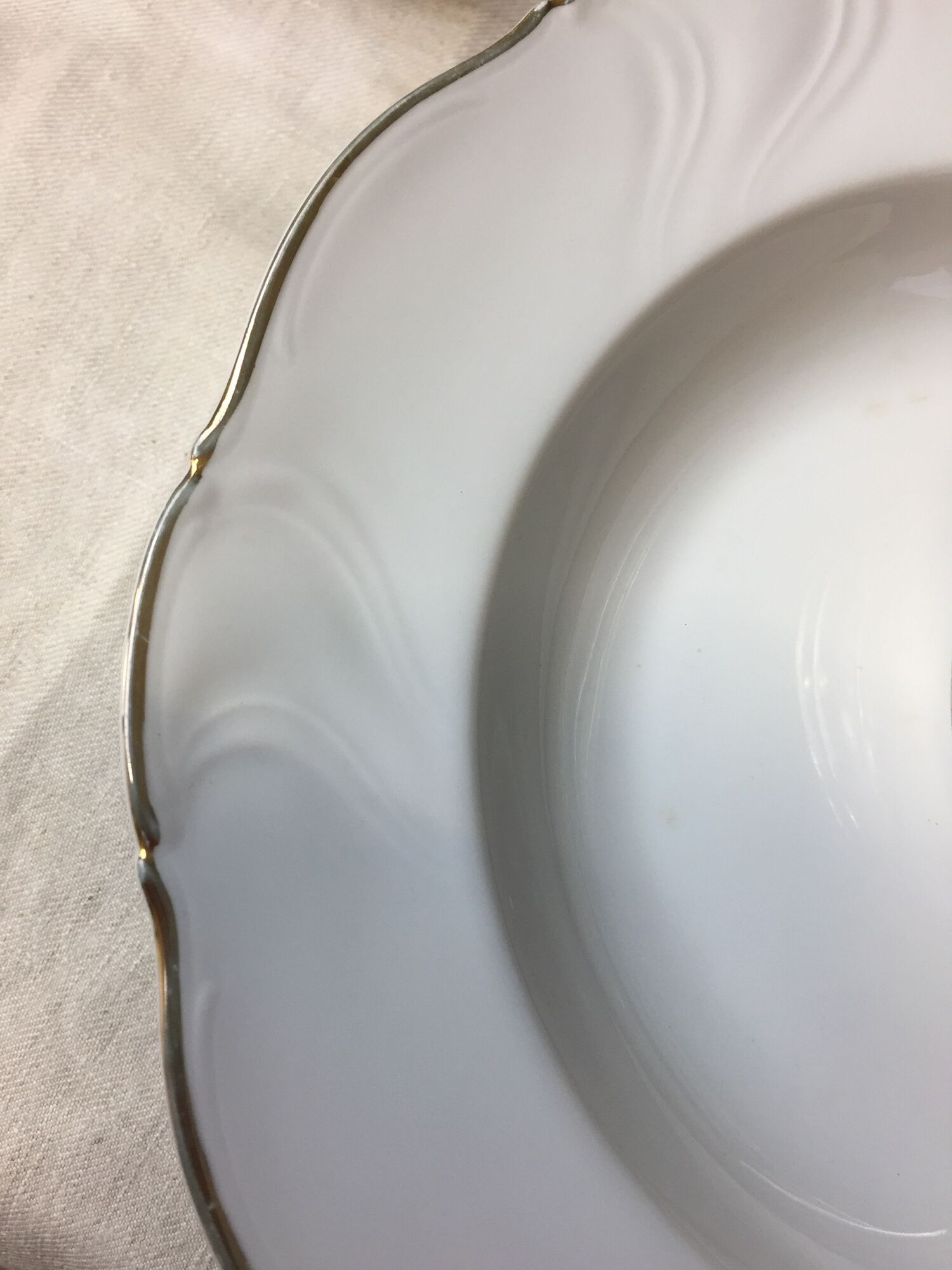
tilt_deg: -76.1
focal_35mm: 29
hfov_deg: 48.2
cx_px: 476
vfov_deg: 61.7
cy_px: 635
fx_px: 1063
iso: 50
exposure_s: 1/100
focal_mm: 4.15
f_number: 2.2
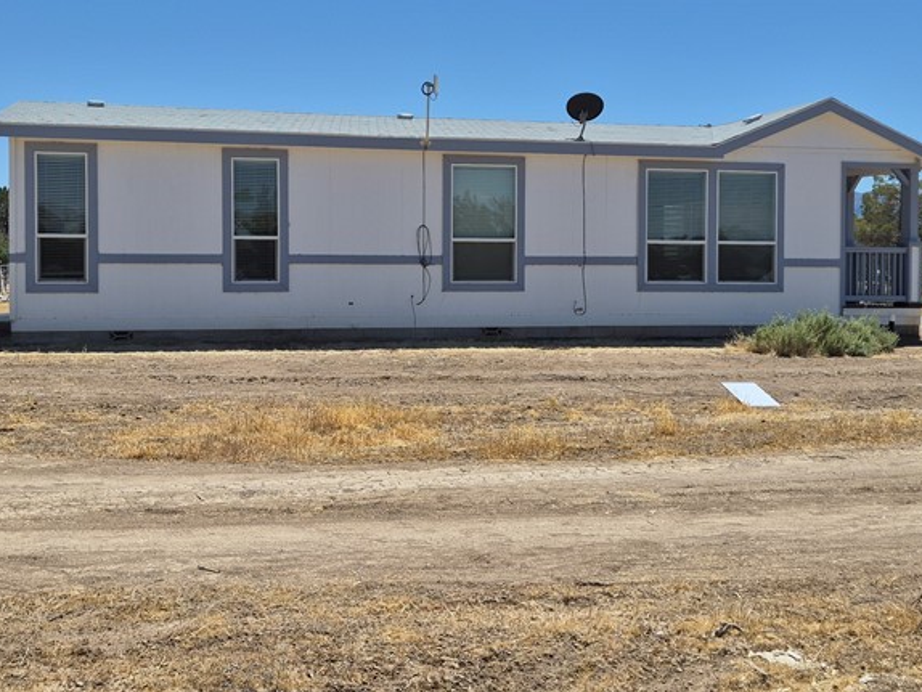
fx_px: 1092
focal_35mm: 41
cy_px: 308
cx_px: 455
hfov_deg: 45.8
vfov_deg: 35.1
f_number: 1.8
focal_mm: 5.4
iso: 64
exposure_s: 1/7696
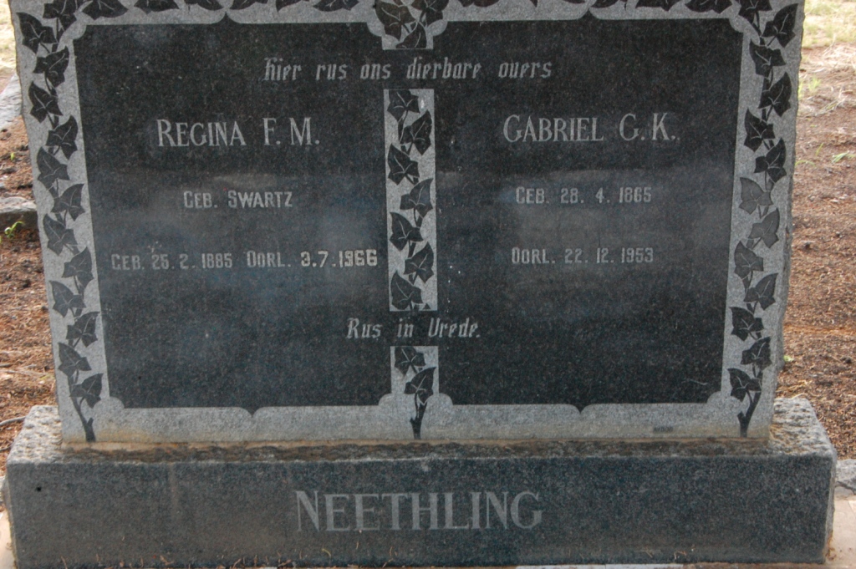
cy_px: 284
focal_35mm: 69
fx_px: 1639
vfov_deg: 19.7
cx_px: 428
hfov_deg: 29.3
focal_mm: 46
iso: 1600
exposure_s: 1/10
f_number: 22
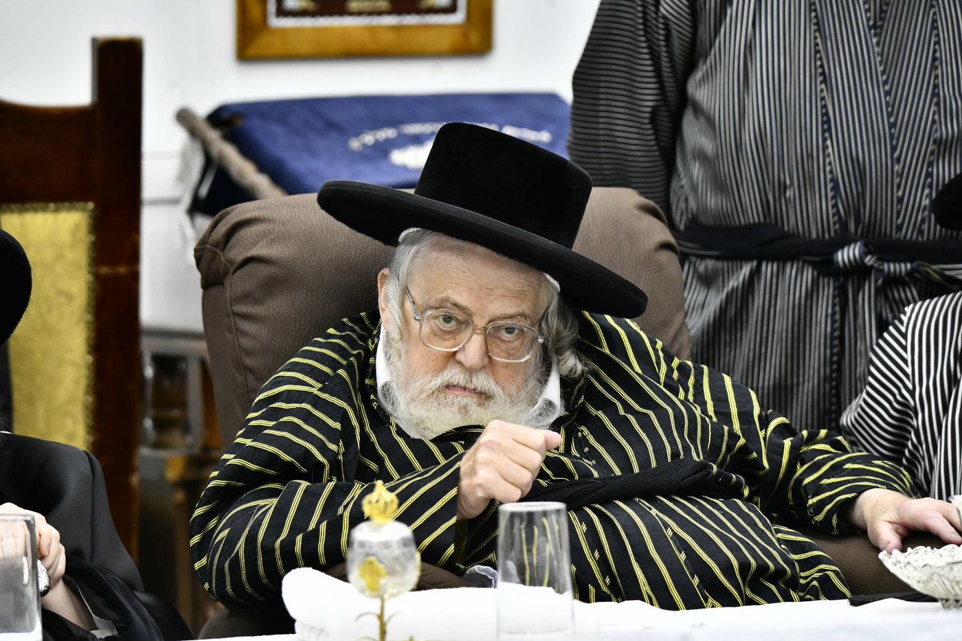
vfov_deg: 4.6
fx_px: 8015
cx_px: 481
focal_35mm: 300
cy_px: 320
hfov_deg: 6.9
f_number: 5.6
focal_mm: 300
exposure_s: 1/200
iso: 2000
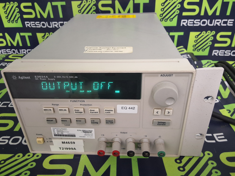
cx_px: 118
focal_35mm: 28
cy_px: 88
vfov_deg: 49.7
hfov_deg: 63.4
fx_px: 190
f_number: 1.9
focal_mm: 2.91
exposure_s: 1/24
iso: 200
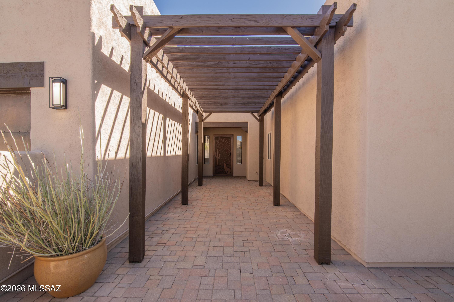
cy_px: 151
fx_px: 202
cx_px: 227
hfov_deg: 96.8
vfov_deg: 73.7
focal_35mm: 16
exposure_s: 1/25
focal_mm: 16
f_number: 22
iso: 200
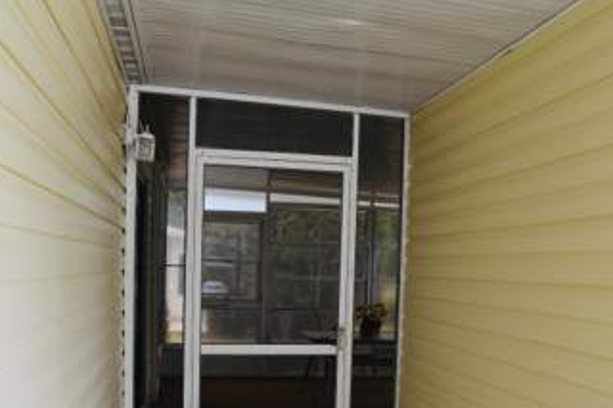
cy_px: 303
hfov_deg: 53.2
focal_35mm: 36
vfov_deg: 36.0
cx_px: 308
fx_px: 613
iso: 400
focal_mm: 24
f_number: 5.6
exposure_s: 1/125
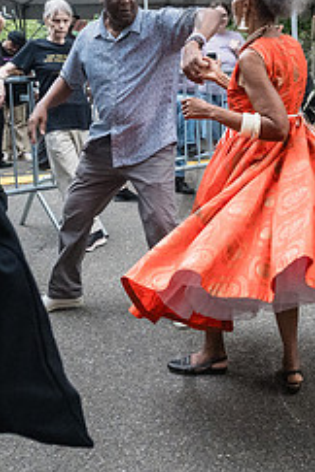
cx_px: 189
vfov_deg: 32.3
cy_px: 184
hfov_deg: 21.9
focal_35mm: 62
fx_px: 814
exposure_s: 1/250
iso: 8000
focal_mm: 26
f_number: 5
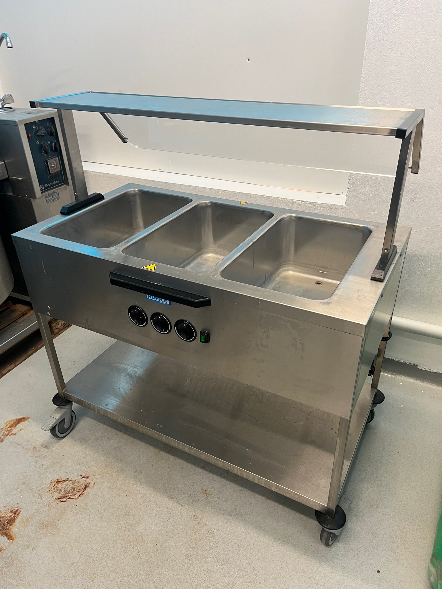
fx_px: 443
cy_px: 294
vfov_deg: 67.3
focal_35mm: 26
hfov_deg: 53.0
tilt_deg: -30.1
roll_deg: +2.4
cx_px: 221
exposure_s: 1/50
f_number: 1.6
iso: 80
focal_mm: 5.1
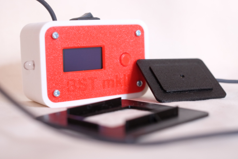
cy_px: 80
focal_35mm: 53
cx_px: 119
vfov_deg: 25.5
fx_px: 350
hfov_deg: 37.5
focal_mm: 35
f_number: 4
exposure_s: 1/28
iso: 1600
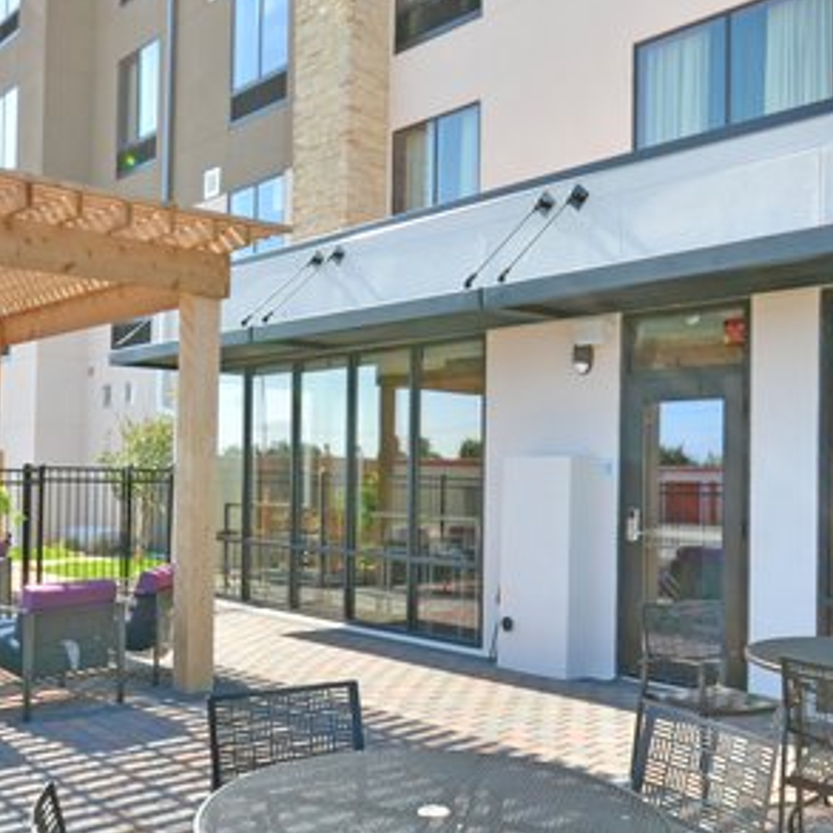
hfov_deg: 43.6
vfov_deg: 43.6
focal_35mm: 38
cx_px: 361
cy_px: 461
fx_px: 1039
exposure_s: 1/250
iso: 250
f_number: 8
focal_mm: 11
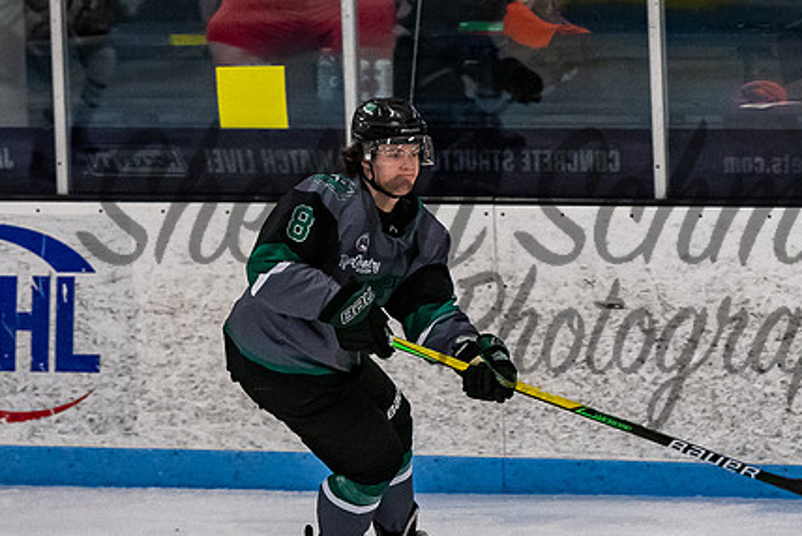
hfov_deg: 5.0
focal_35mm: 412
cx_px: 369
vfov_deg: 3.3
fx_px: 9184
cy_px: 130
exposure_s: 1/800
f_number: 3.5
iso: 2500
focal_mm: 125
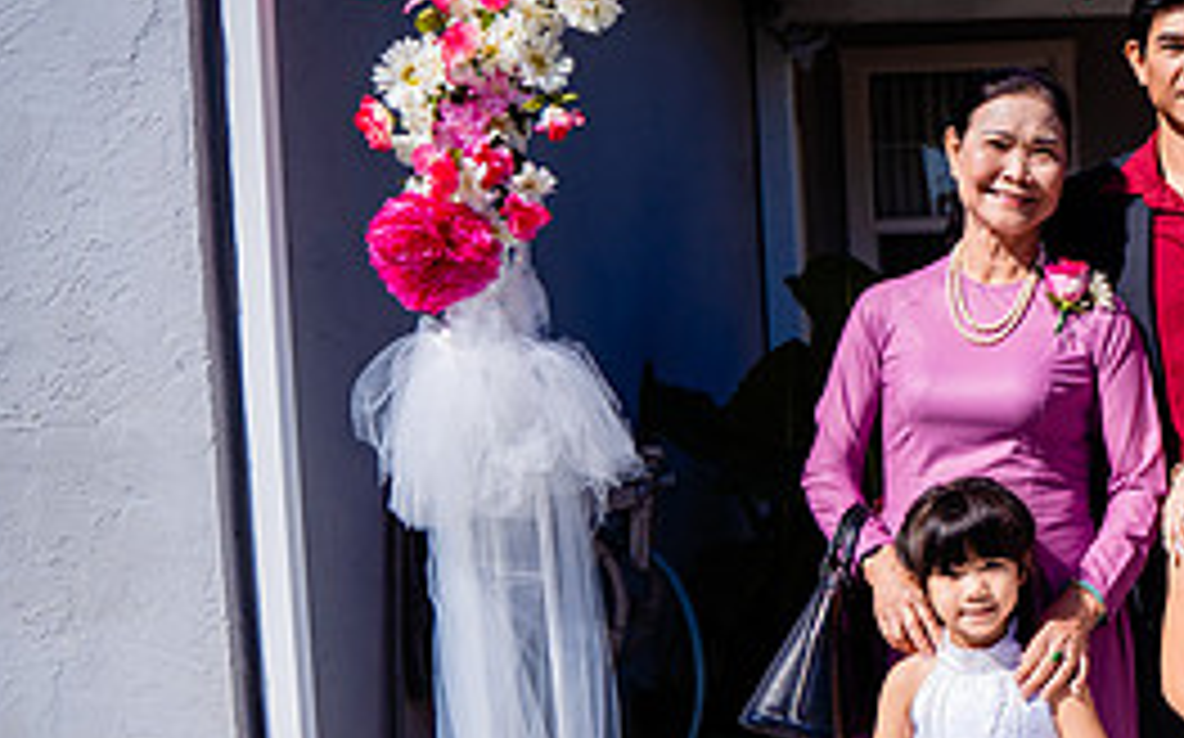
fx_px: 2032
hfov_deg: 30.3
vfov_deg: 20.6
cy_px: 466
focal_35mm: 63
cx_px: 1179
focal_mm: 28
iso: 80
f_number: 2.8
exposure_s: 1/4000
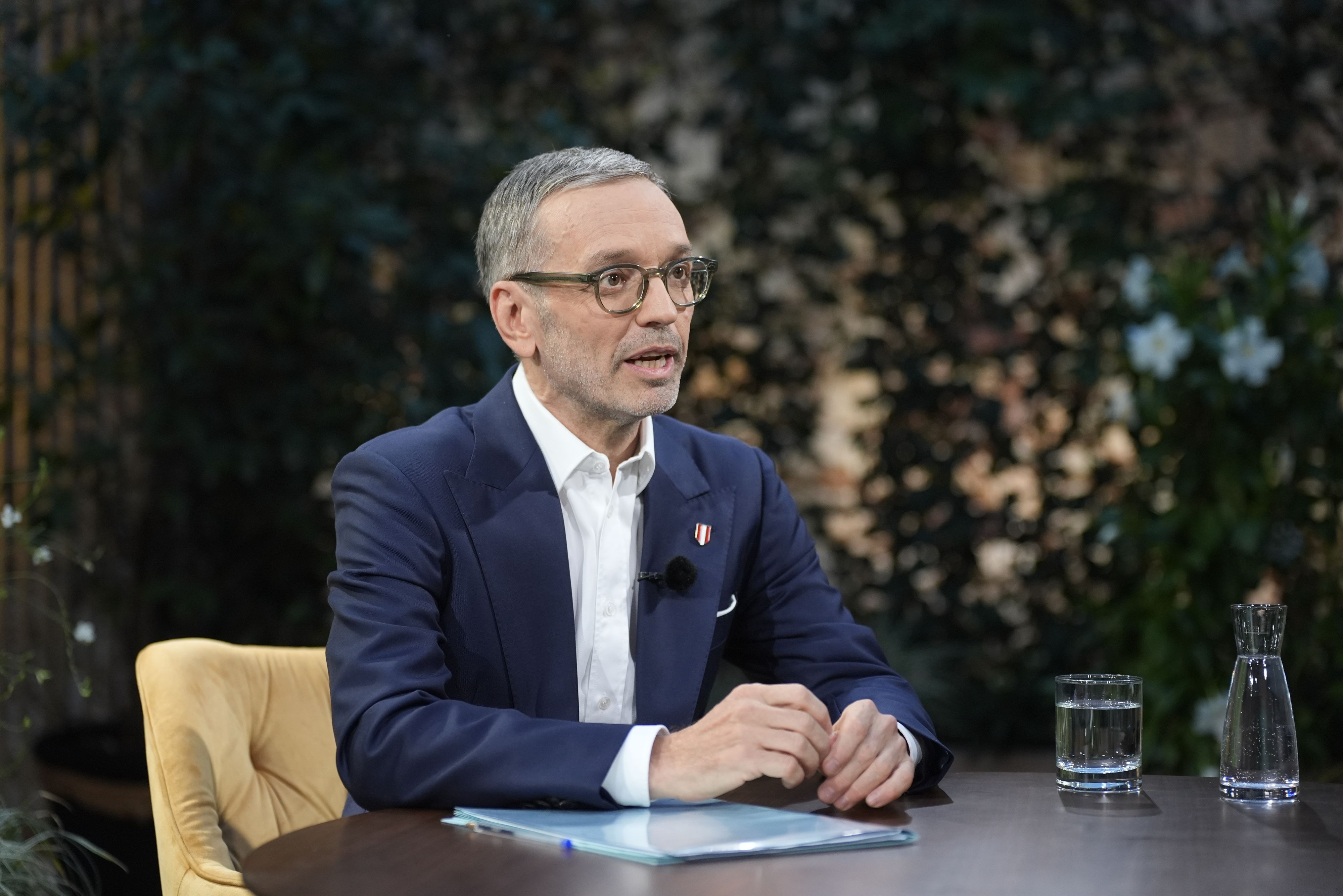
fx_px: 3022
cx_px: 672
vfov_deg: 16.9
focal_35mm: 81
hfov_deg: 25.1
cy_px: 448
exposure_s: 1/500
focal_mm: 81
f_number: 2.8
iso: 2000
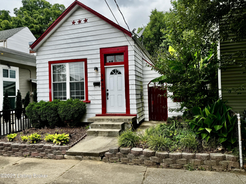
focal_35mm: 24
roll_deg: +1.3
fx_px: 171
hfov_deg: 71.6
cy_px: 92
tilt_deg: +2.5
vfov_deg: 56.8
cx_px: 123
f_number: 1.78
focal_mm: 6.76
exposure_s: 1/2252
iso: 80
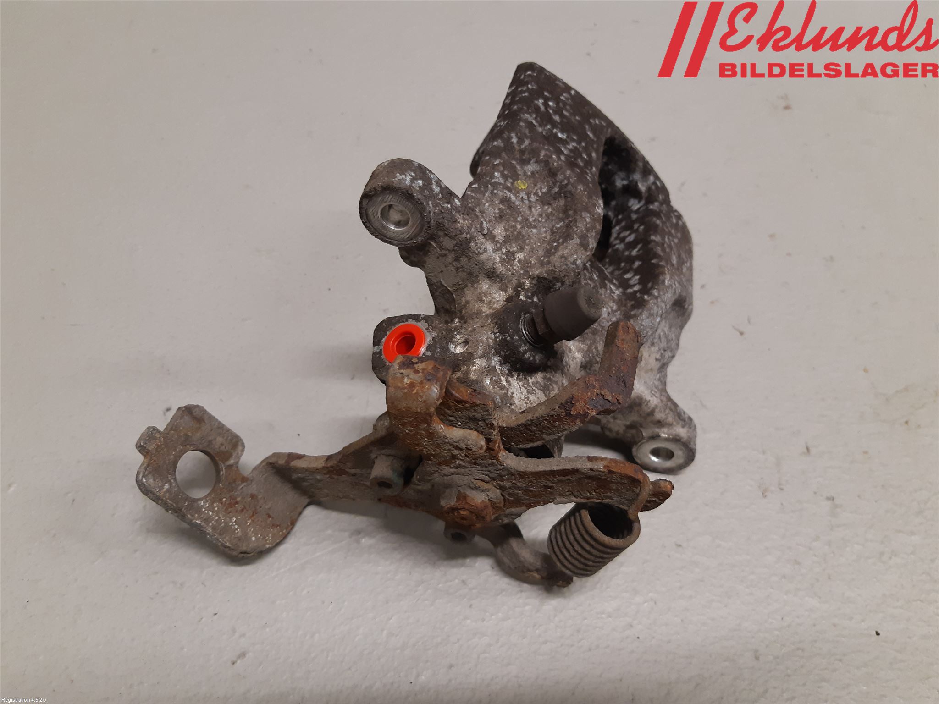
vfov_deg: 53.1
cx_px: 470
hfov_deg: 67.3
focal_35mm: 26
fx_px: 705
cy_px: 352
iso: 160
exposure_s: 1/50
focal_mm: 3.93
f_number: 1.7
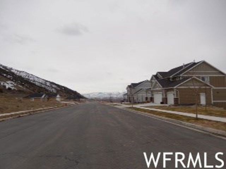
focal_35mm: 25
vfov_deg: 54.9
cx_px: 113
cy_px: 84
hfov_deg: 69.4
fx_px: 163
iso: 125
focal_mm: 4.5
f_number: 3.4
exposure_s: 1/1000
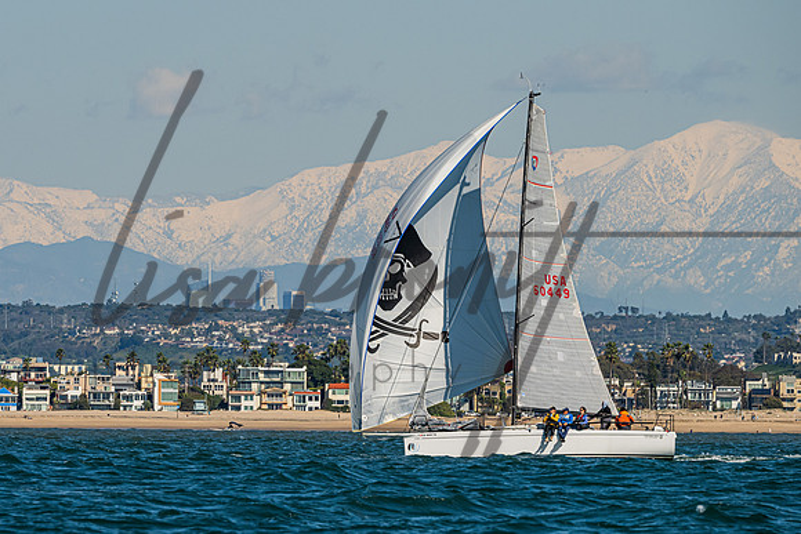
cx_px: 306
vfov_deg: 3.1
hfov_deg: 4.6
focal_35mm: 448
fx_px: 9974
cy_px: 255
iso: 400
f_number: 9
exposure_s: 1/2000
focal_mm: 320
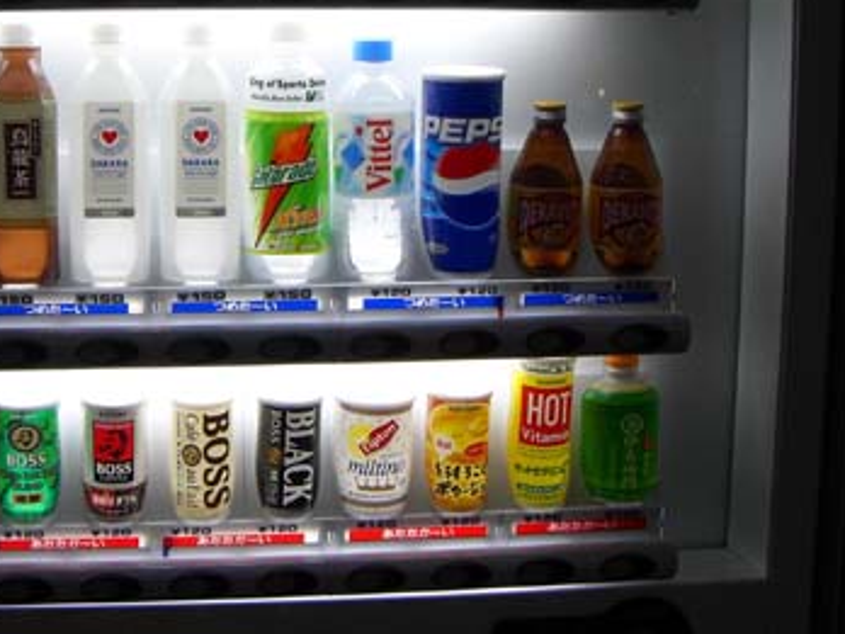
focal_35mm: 60
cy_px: 135
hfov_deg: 31.8
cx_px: 262
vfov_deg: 24.1
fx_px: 1465
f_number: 4.3
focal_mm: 6.2
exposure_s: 1/100
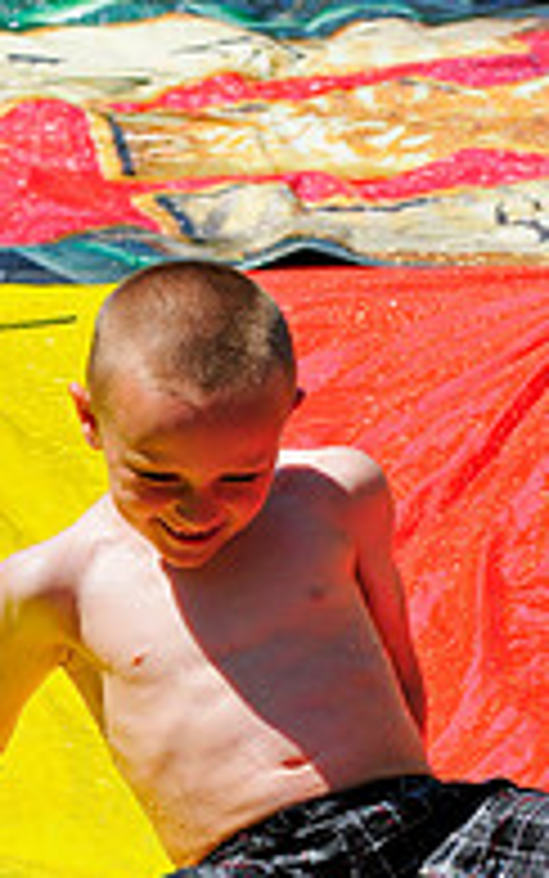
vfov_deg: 7.9
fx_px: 6319
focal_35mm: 264
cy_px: 756
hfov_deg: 5.0
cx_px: 227
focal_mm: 75
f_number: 7.1
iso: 200
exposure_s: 1/800
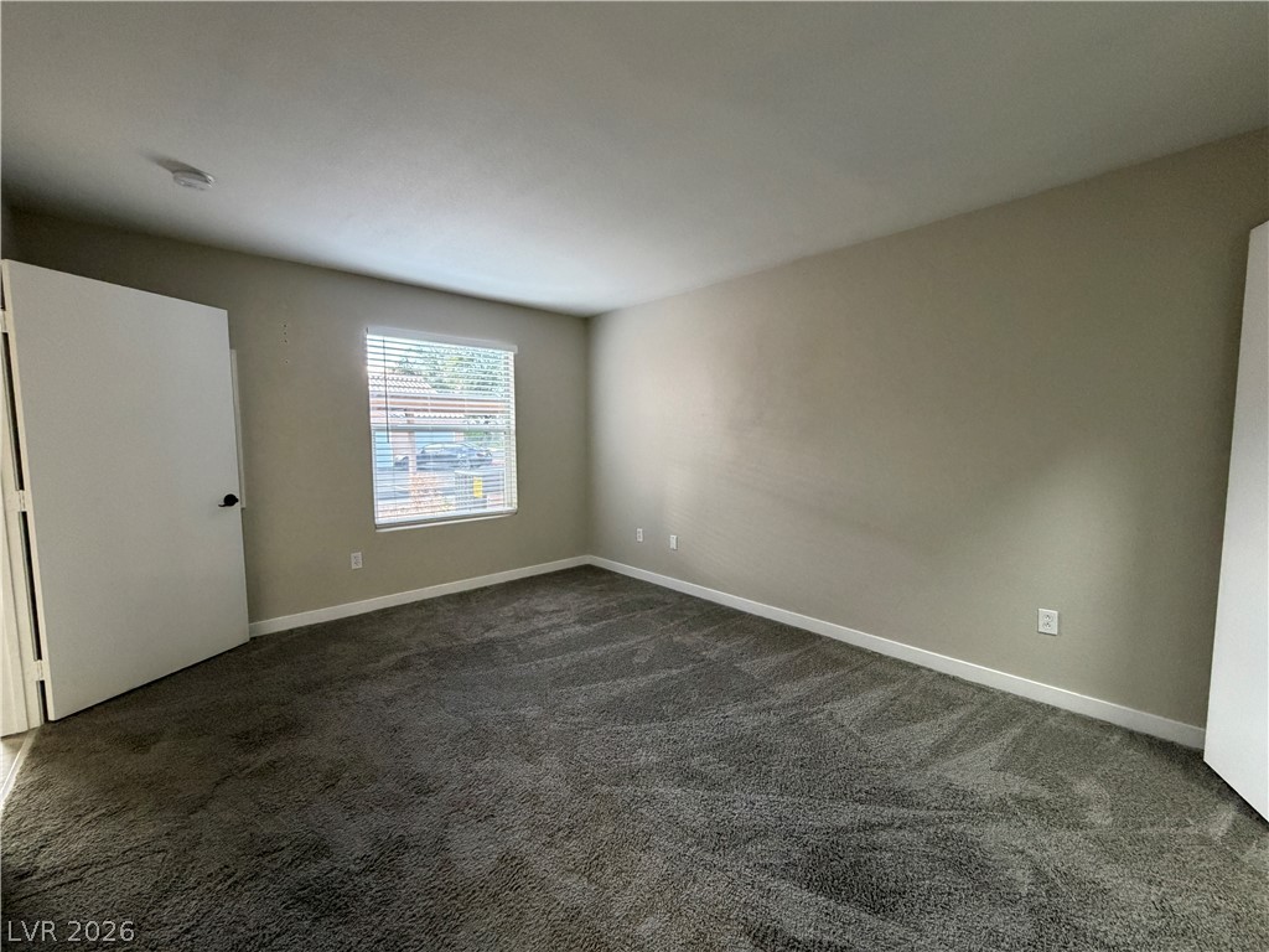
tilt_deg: -5.3
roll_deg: +0.0
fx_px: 513
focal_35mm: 14
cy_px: 476
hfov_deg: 102.1
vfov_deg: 85.7
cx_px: 634
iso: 320
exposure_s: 1/60
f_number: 2.2
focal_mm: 2.22
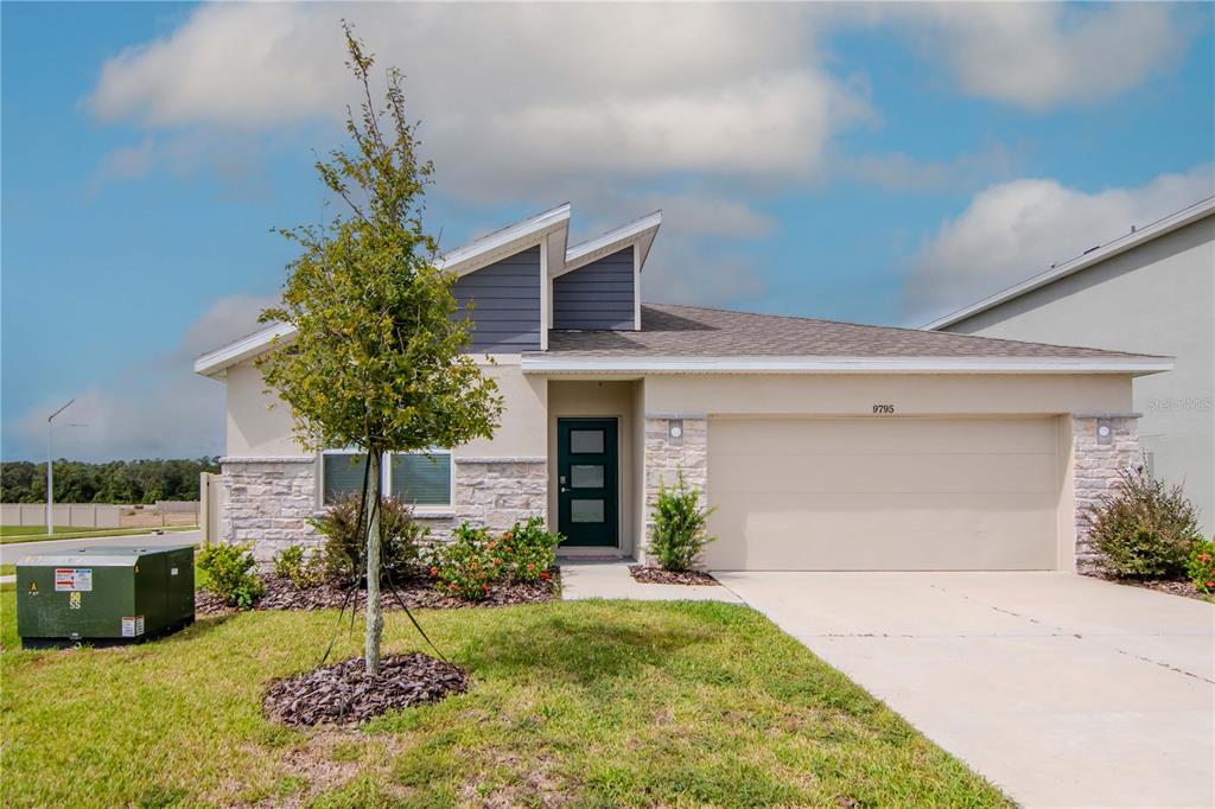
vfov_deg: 63.2
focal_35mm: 20
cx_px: 608
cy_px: 404
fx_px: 658
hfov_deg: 85.4
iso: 800
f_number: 9
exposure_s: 1/1600
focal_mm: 13
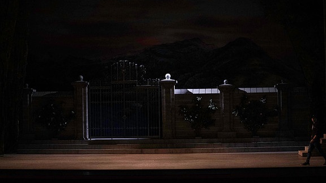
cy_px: 78
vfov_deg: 16.3
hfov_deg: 28.6
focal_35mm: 74
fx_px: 639
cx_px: 164
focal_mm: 70
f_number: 5
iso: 16000
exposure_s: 1/320
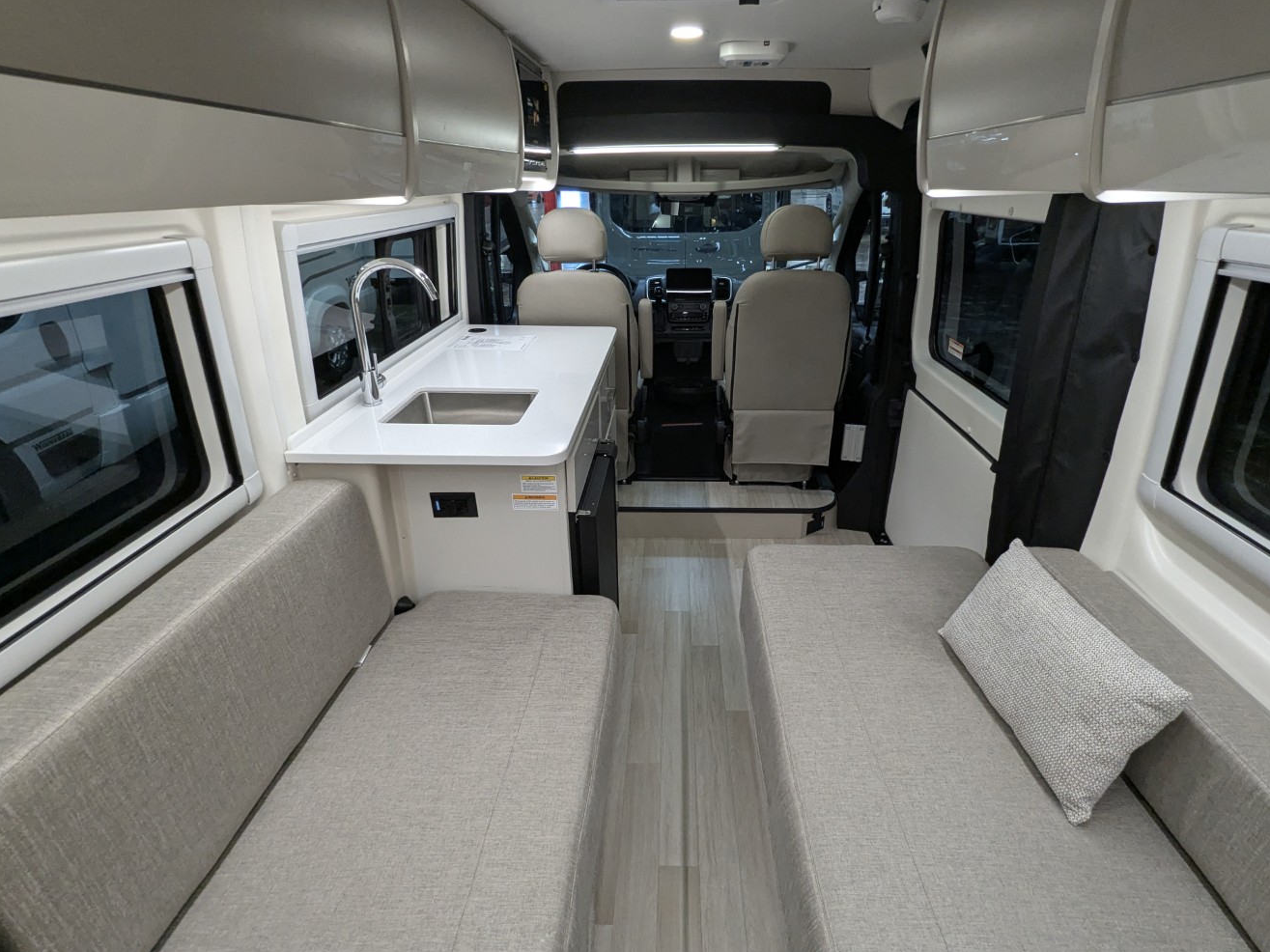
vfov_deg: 74.7
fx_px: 624
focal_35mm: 17
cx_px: 655
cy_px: 474
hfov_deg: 91.0
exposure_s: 1/210
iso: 238
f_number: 2.2
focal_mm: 2.35
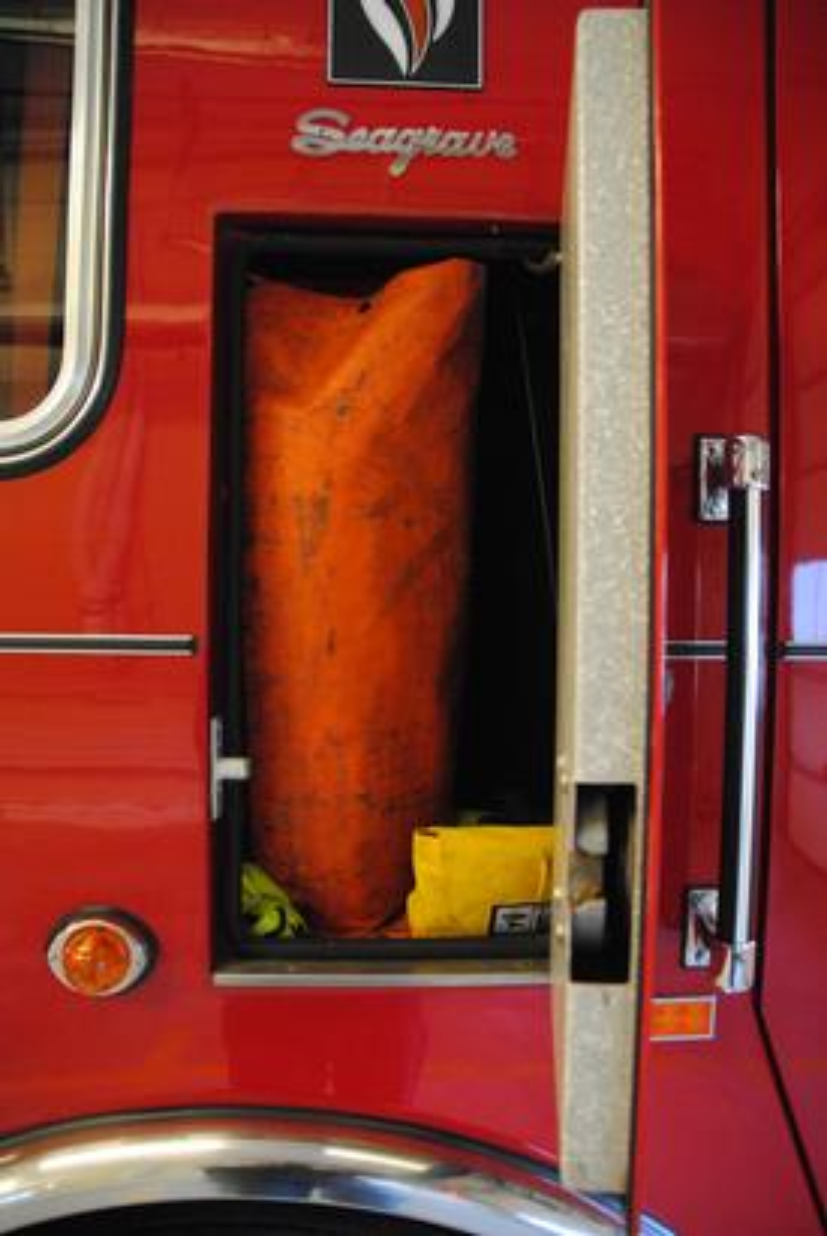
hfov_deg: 48.0
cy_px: 618
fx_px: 928
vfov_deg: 67.3
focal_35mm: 27
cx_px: 414
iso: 1600
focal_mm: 18
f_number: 3.5
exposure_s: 1/20
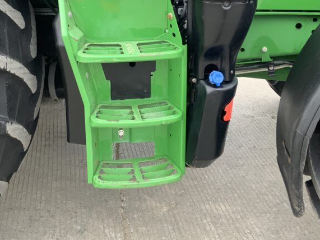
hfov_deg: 36.8
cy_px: 64
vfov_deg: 27.7
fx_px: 481
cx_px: 151
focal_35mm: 52
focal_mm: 3
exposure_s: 1/146
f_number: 1.8
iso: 16
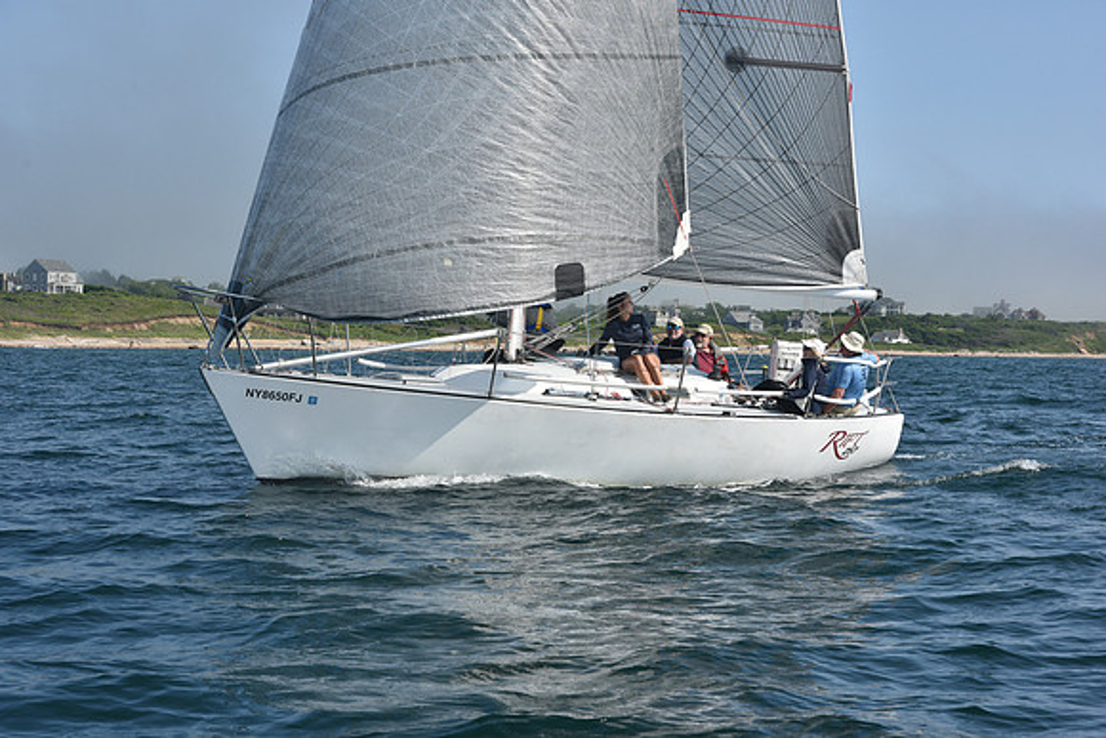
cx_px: 553
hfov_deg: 28.8
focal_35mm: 70
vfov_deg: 19.5
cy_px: 369
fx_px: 2151
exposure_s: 1/1000
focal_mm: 70
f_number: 10
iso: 320
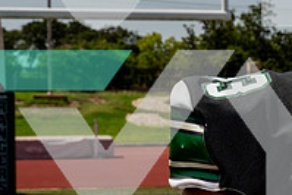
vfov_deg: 9.3
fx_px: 1193
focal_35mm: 147
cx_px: 344
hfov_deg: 13.6
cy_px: 125
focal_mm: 48
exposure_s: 1/250
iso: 100
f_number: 11
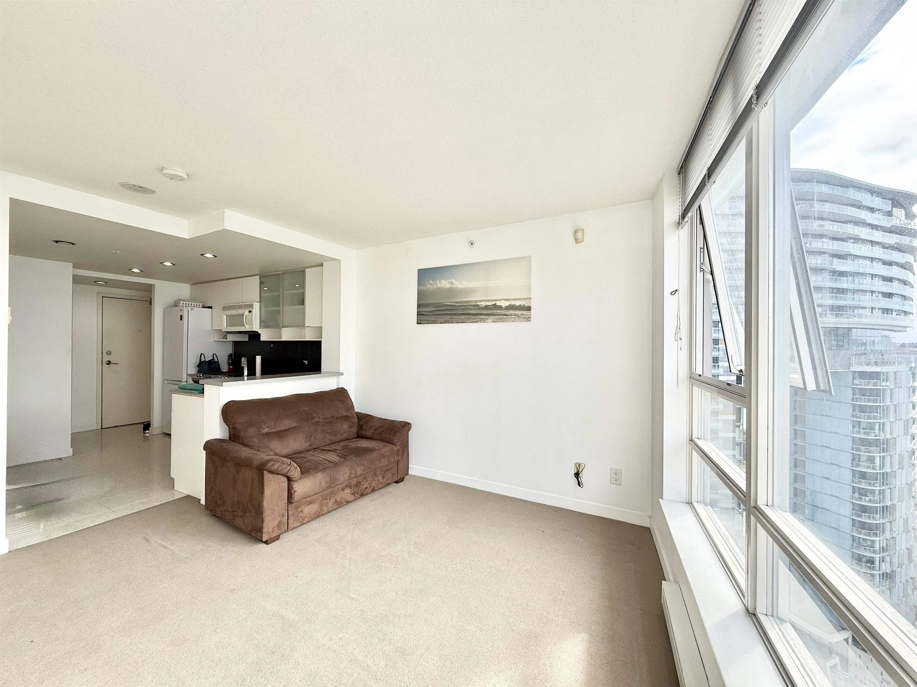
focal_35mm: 14
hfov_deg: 102.1
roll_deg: -0.4
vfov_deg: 85.7
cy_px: 344
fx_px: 371
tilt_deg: +0.9
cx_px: 458
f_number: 2.2
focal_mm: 2.22
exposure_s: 1/179
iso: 50
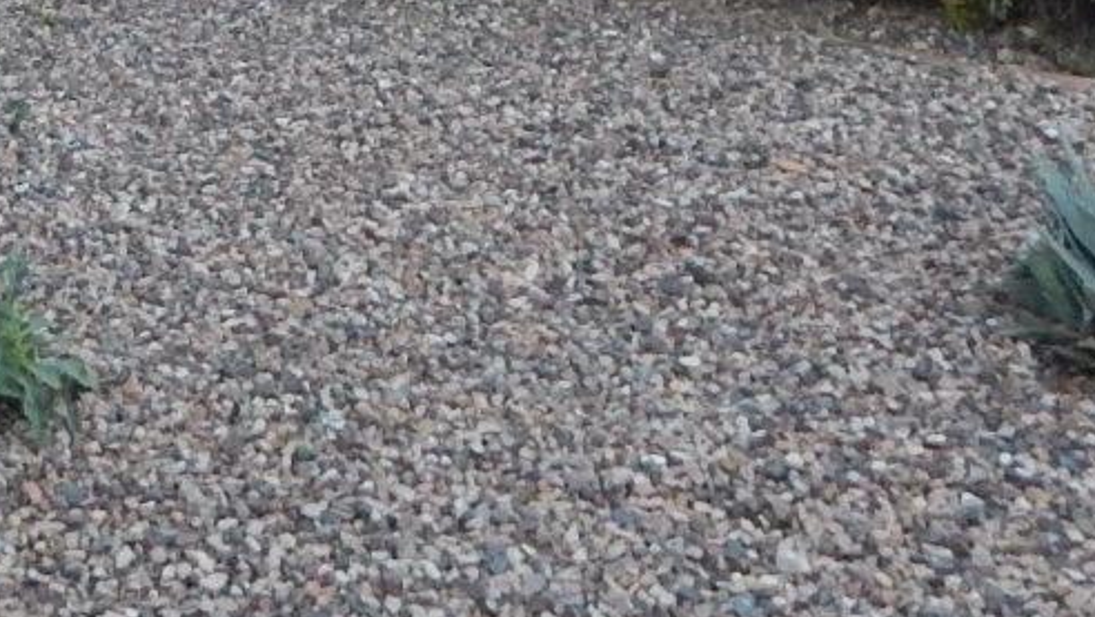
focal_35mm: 78
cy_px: -606
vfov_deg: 13.4
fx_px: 2265
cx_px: -138
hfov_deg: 25.1
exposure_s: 1/60
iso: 400
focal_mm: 4
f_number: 3
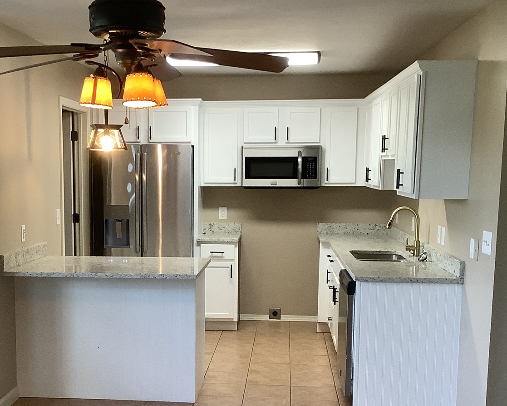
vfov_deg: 28.9
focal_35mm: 52
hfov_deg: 35.8
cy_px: 273
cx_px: 194
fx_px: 780
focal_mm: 3.3
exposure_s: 1/60
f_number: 2.4
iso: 100
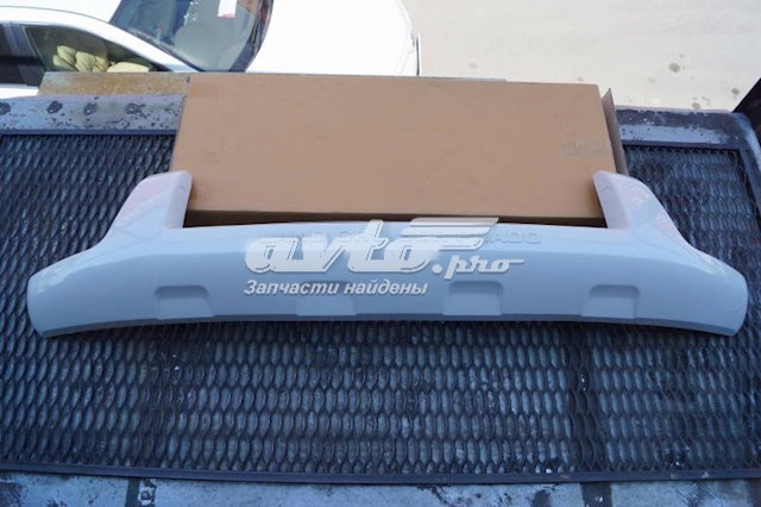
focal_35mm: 27
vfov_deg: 47.9
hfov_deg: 67.4
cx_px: 380
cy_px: 254
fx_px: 570
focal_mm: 18
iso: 100
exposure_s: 1/400
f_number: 5
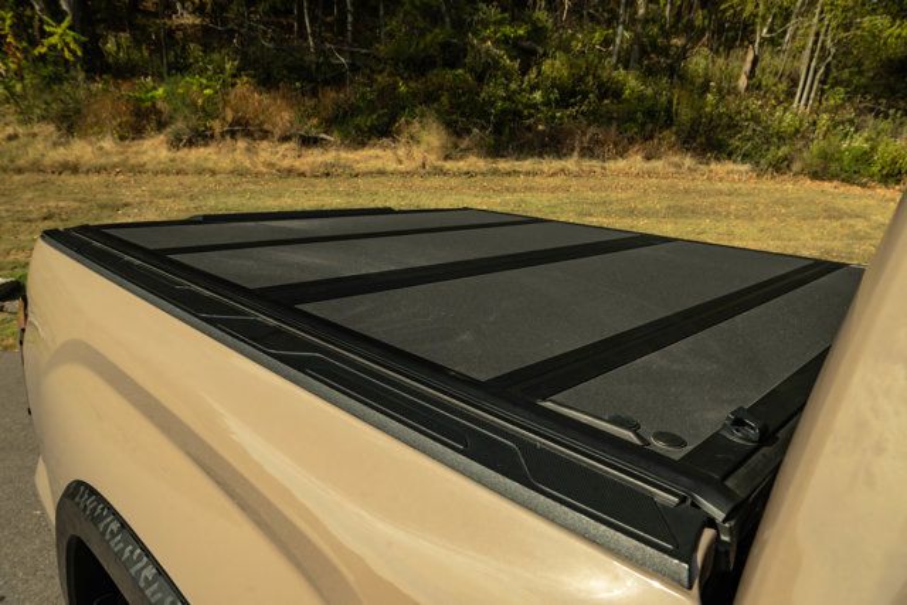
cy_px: 302
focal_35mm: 24
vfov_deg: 53.2
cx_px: 454
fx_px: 605
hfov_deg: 73.7
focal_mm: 24
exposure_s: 1/640
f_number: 10
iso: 800
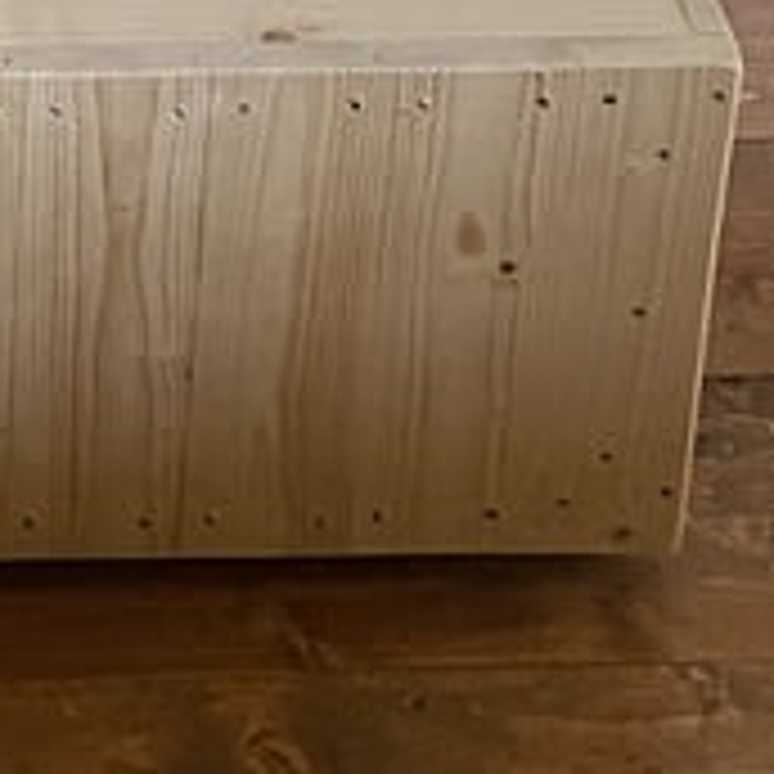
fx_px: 3466
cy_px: -1228
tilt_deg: -18.6
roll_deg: -1.3
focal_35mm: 137
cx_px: -418
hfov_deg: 12.1
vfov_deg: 10.5
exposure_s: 1/50
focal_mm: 4.2
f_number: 1.8
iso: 125
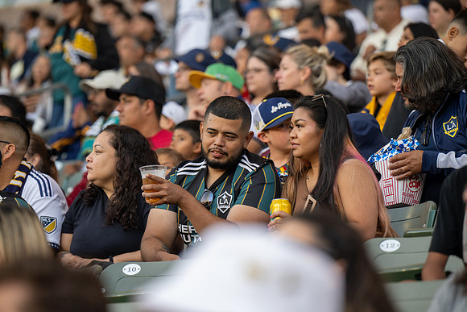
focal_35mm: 200
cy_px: 156
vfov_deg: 6.9
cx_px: 234
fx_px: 2595
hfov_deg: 10.3
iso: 560
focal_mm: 200
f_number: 4
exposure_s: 1/200
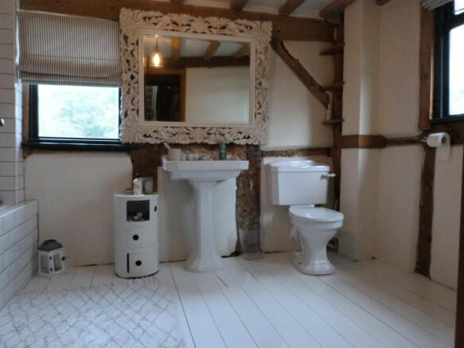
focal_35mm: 25
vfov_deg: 54.9
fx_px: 335
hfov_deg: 69.4
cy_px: 174
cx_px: 232
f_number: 2.8
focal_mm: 4.5
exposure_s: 1/125
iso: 800
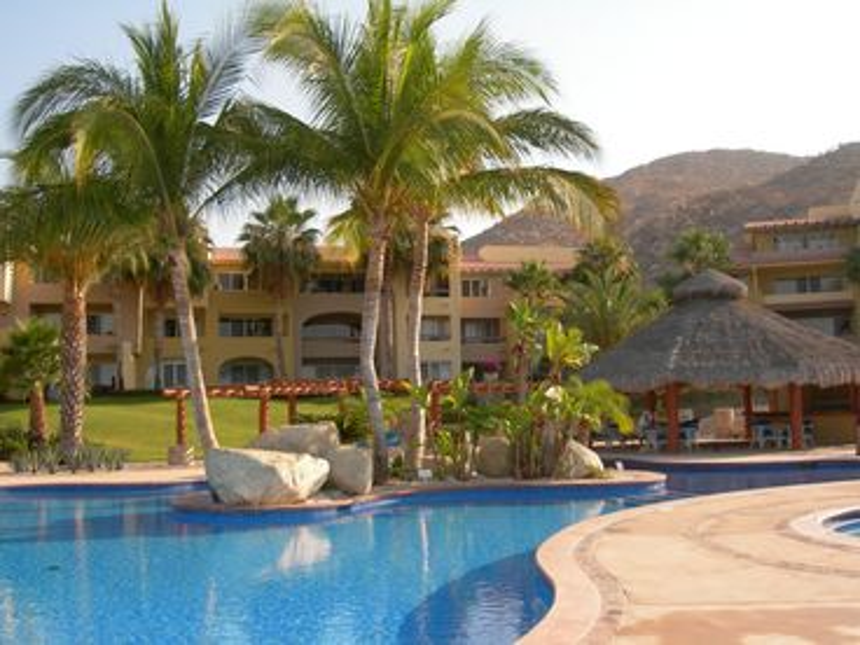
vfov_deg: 37.7
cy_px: 322
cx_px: 430
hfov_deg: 49.0
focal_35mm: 38
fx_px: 944
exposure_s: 1/246
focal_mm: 7.8
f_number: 4.8
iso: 50
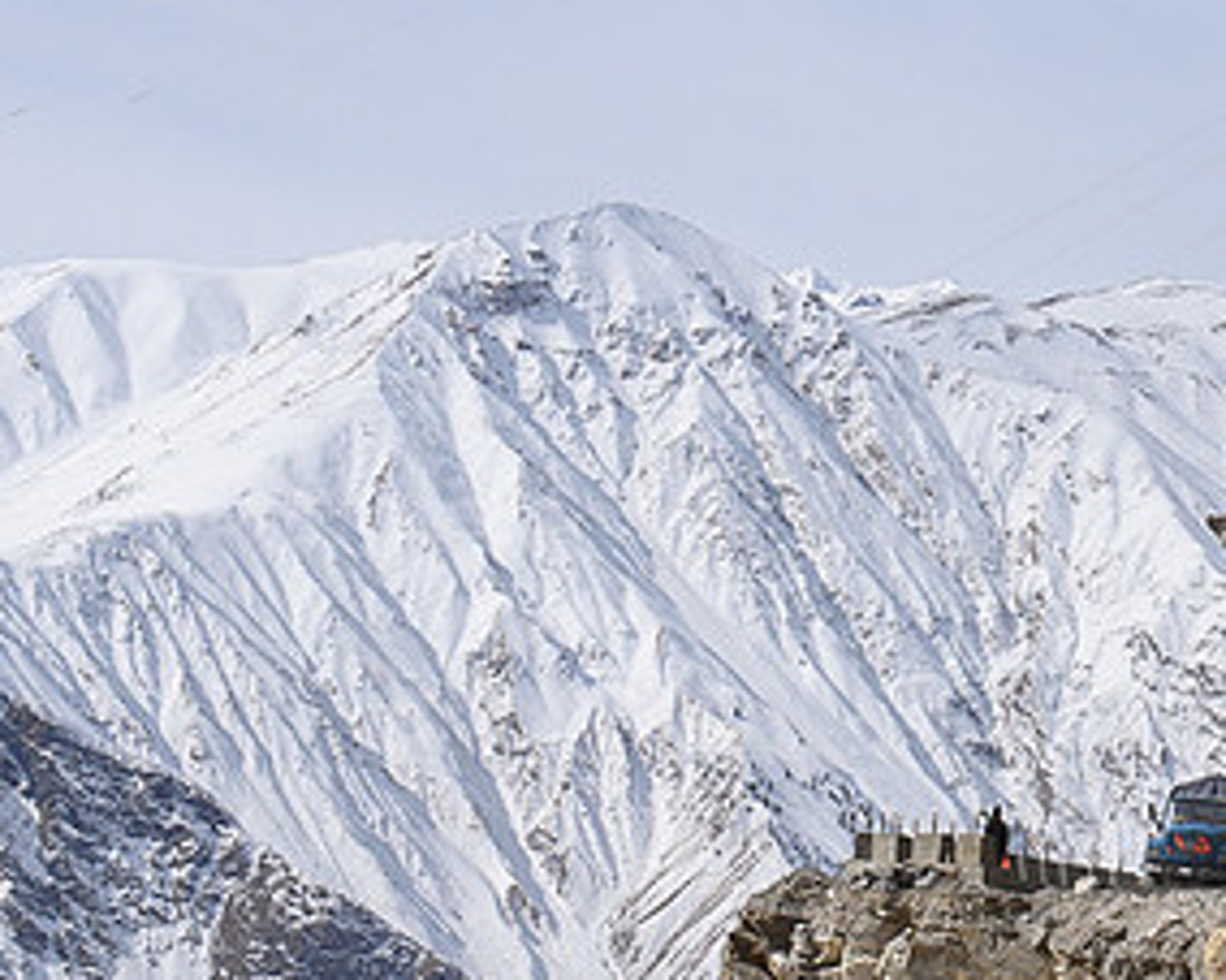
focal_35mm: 119
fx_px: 4316
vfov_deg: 12.9
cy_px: 421
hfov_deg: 16.0
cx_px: 1120
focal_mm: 48
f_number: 14
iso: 500
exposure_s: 1/1250
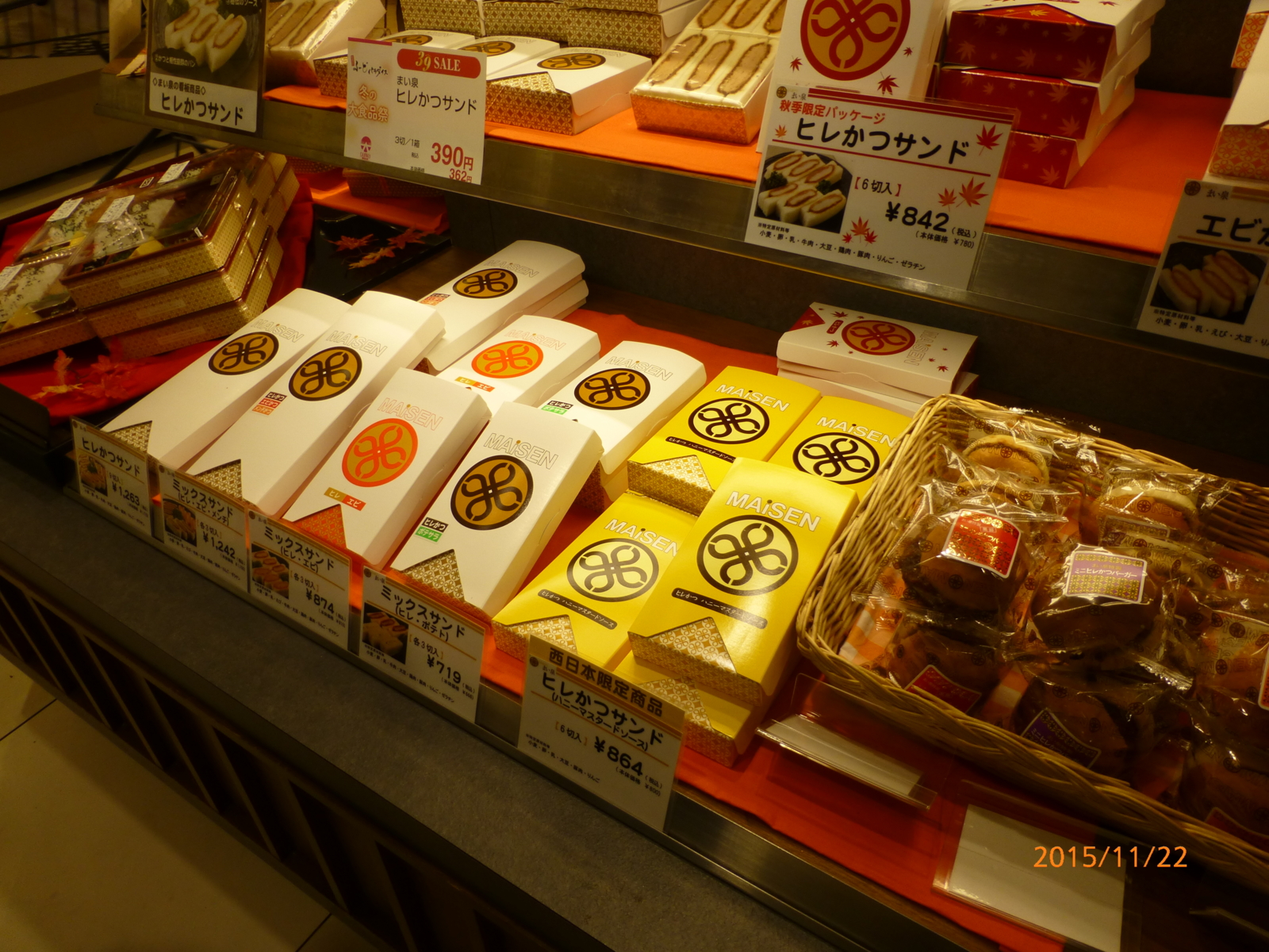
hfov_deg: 71.6
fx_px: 880
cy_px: 476
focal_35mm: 24
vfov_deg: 56.8
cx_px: 634
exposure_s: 1/125
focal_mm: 4.3
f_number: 3.5
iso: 100
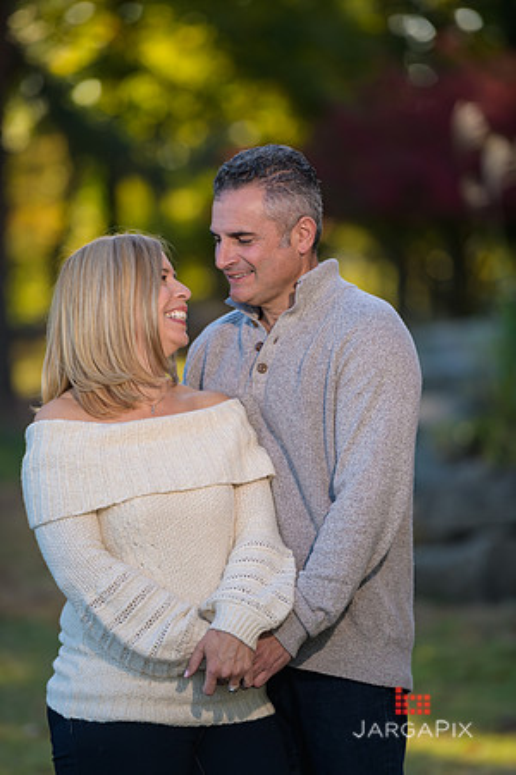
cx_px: 258
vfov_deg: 11.1
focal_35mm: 185
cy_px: 388
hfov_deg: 7.4
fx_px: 3977
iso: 200
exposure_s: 1/500
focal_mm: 185
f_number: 3.2
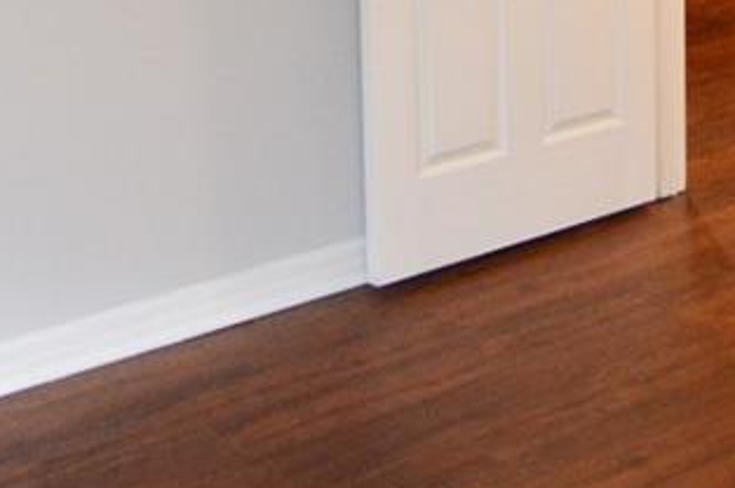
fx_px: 1876
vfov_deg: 14.3
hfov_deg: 21.8
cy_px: -114
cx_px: 629
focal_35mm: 92
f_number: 4.5
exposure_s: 1/60
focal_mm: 12
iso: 1600
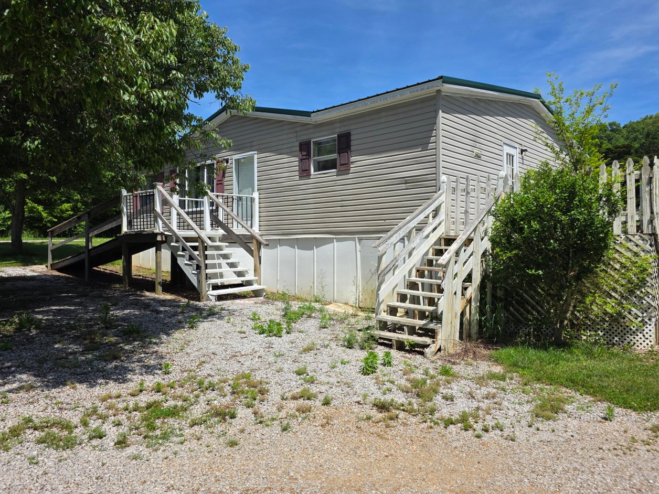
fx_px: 476
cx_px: 336
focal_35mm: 25
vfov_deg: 54.9
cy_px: 239
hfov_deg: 69.4
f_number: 1.7
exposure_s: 1/5958
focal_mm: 6.3
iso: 80
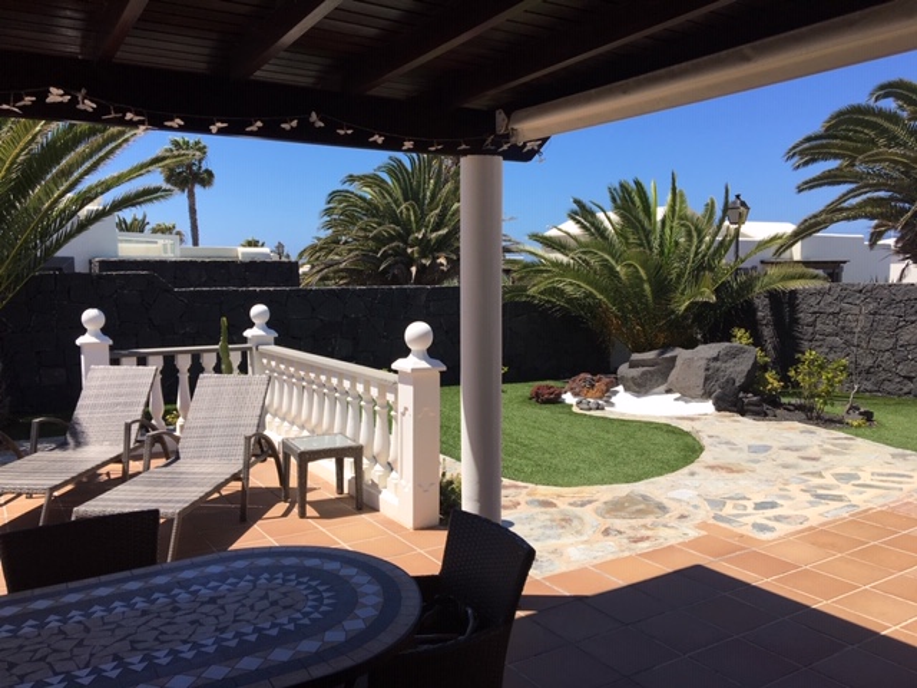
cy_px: 344
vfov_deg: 48.2
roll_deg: +0.0
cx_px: 458
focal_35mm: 29
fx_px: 768
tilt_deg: -4.0
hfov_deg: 61.7
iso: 25
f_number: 2.2
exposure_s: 1/1709
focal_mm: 4.15
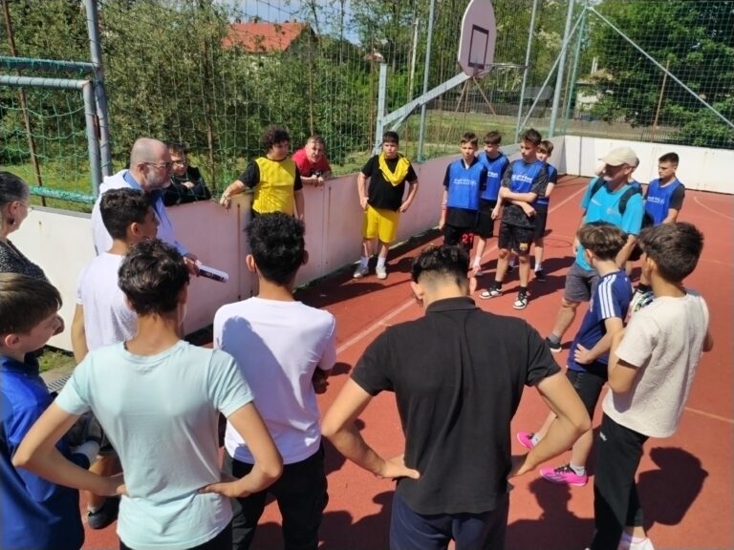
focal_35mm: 26
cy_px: 275
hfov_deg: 67.3
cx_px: 367
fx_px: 551
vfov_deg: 53.1
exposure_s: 1/1398
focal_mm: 4.75
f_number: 1.8
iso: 100
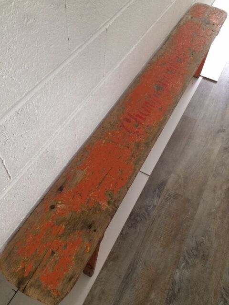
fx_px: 256
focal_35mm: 29
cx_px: 114
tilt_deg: -54.5
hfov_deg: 48.2
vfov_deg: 61.7
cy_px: 152
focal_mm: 4.15
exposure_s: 1/33
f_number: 2.2
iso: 200
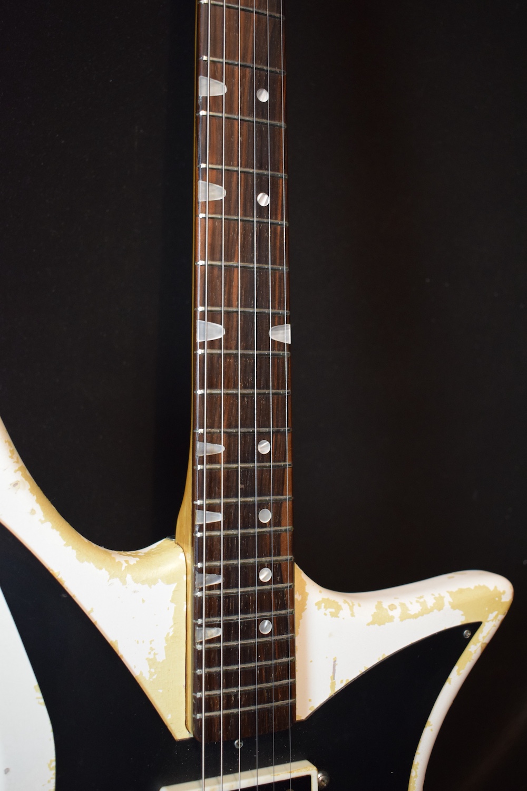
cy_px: 396
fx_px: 823
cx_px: 264
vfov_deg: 51.3
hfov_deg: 35.5
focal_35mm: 38
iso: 1800
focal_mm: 25
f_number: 4
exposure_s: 1/30
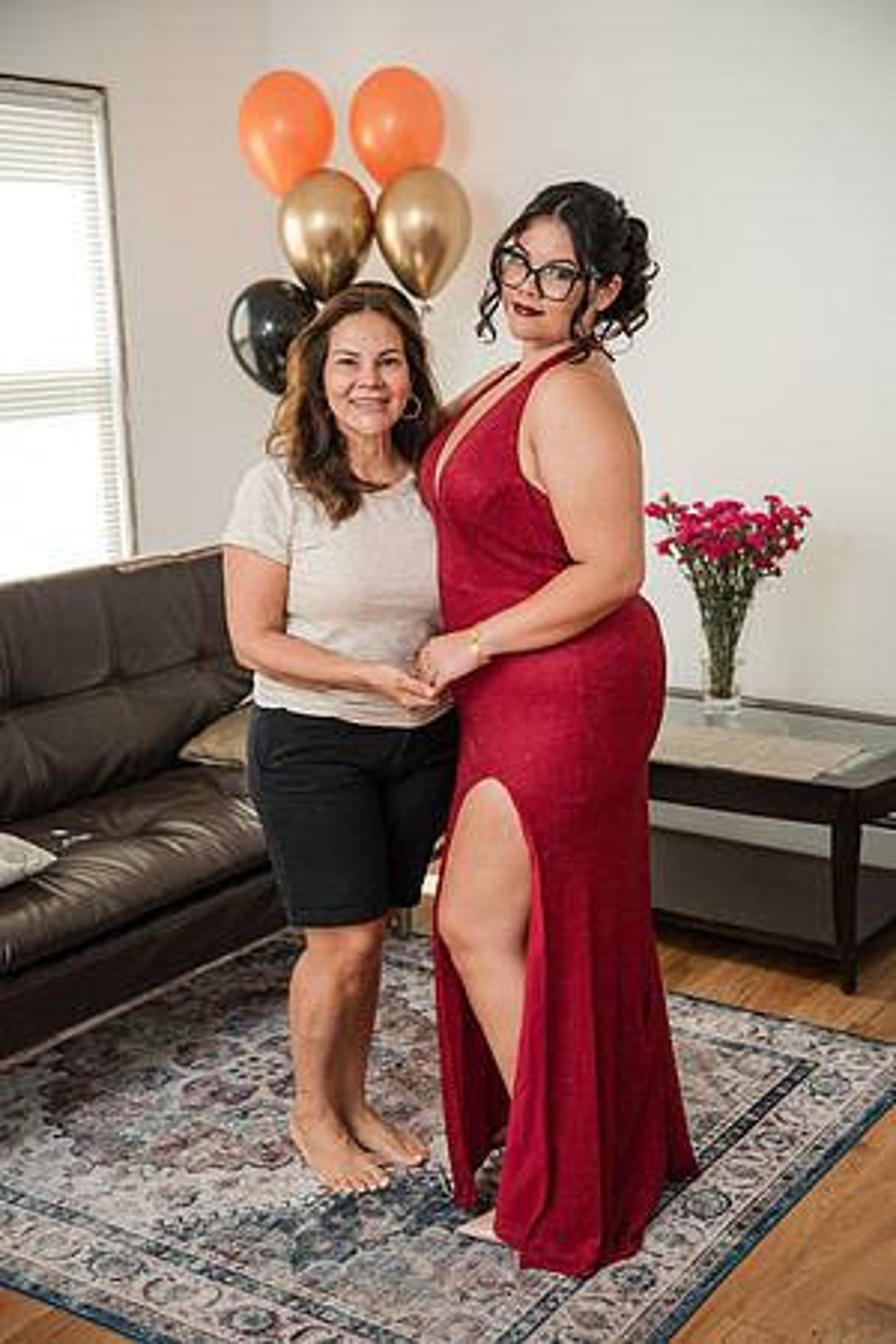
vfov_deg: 41.9
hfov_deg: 28.6
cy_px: 672
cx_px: 448
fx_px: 1755
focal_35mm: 47
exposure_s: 1/250
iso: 640
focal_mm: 47
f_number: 3.2
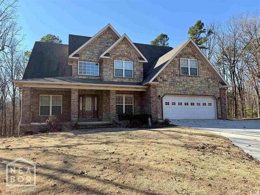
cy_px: 98
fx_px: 180
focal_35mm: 24
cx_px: 130
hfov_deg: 71.6
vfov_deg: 56.8
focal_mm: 6.76
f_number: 1.78
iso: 100
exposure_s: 1/2299
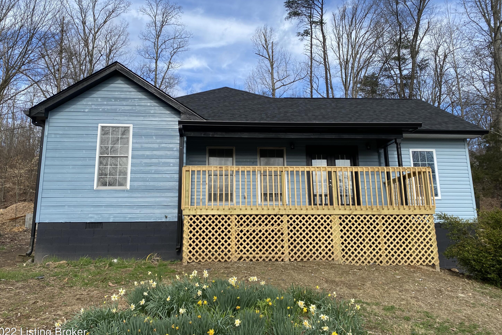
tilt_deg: +10.1
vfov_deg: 46.4
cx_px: 243
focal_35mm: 28
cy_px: 155
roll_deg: +0.7
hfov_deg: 65.5
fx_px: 390
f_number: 1.8
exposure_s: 1/1629
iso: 32
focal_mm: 4.25
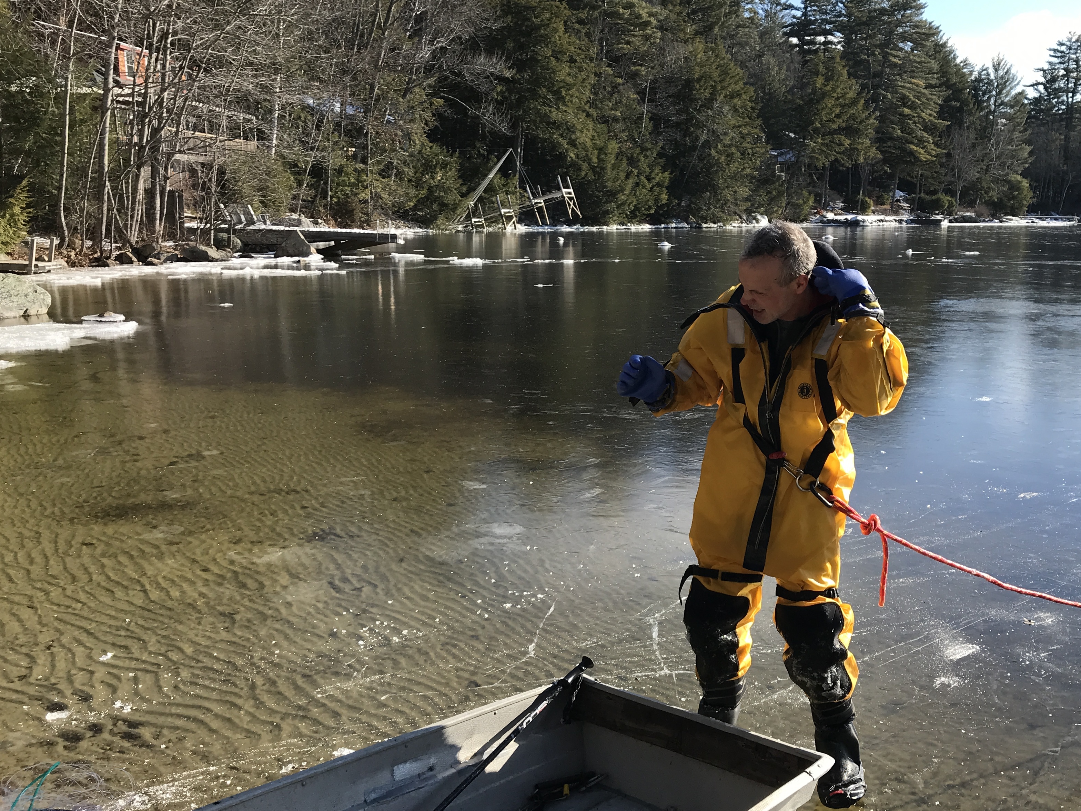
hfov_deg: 50.9
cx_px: 671
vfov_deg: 39.7
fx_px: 1124
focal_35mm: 36
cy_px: 398
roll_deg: +0.1
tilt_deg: -9.1
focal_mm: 3.99
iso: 20
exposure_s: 1/1277
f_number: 1.8
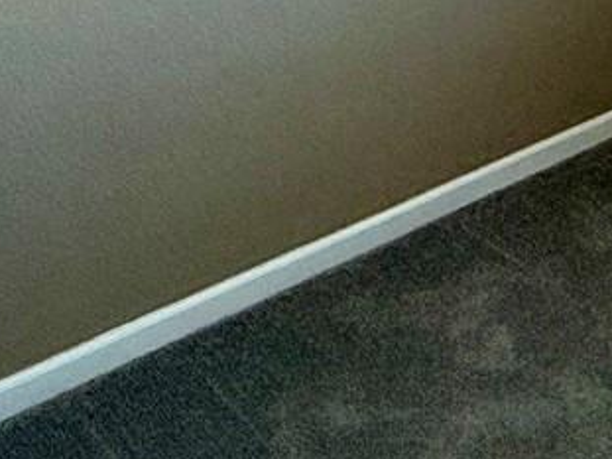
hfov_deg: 24.3
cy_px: -366
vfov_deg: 16.9
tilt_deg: -3.6
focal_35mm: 72
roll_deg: -0.9
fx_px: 1272
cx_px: 756
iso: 64
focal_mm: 2.22
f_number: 2.2
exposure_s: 1/189
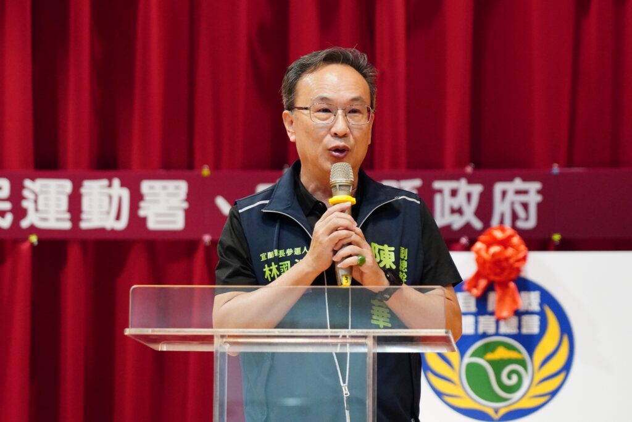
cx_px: 316
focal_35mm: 157
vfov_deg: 8.7
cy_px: 211
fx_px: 2756
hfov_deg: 13.1
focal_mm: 105
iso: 8000
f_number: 4
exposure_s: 1/250
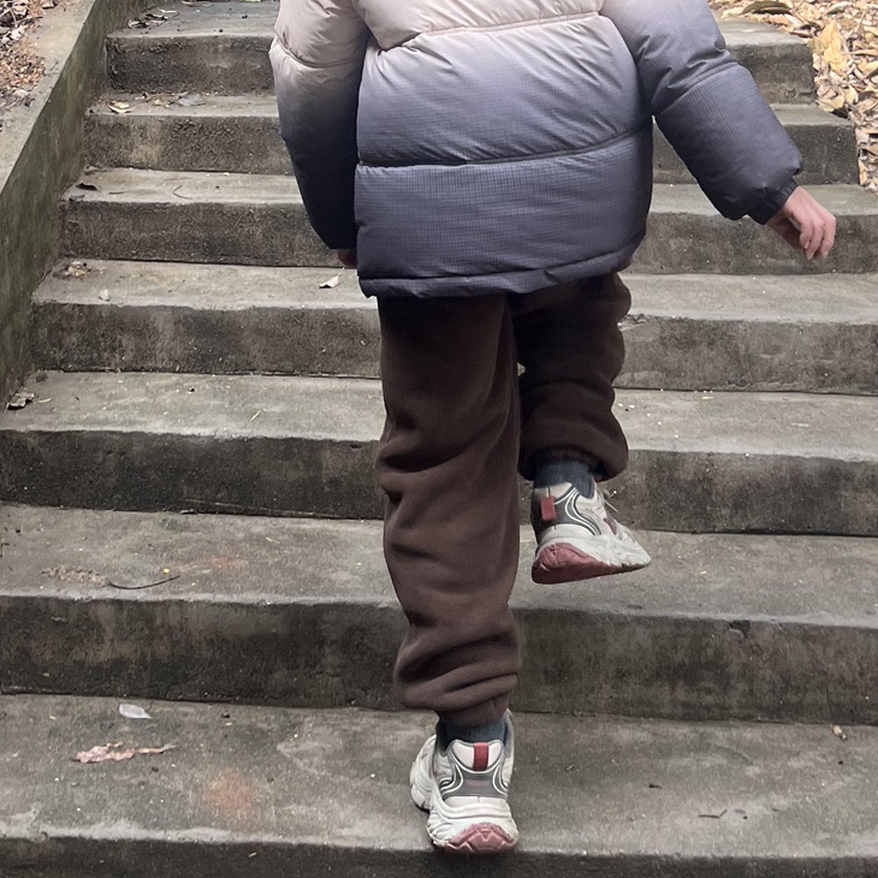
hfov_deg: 27.2
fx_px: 1808
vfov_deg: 24.8
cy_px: -162
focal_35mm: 63
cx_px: 356
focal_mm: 5.1
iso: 40
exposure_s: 1/219
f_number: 1.6
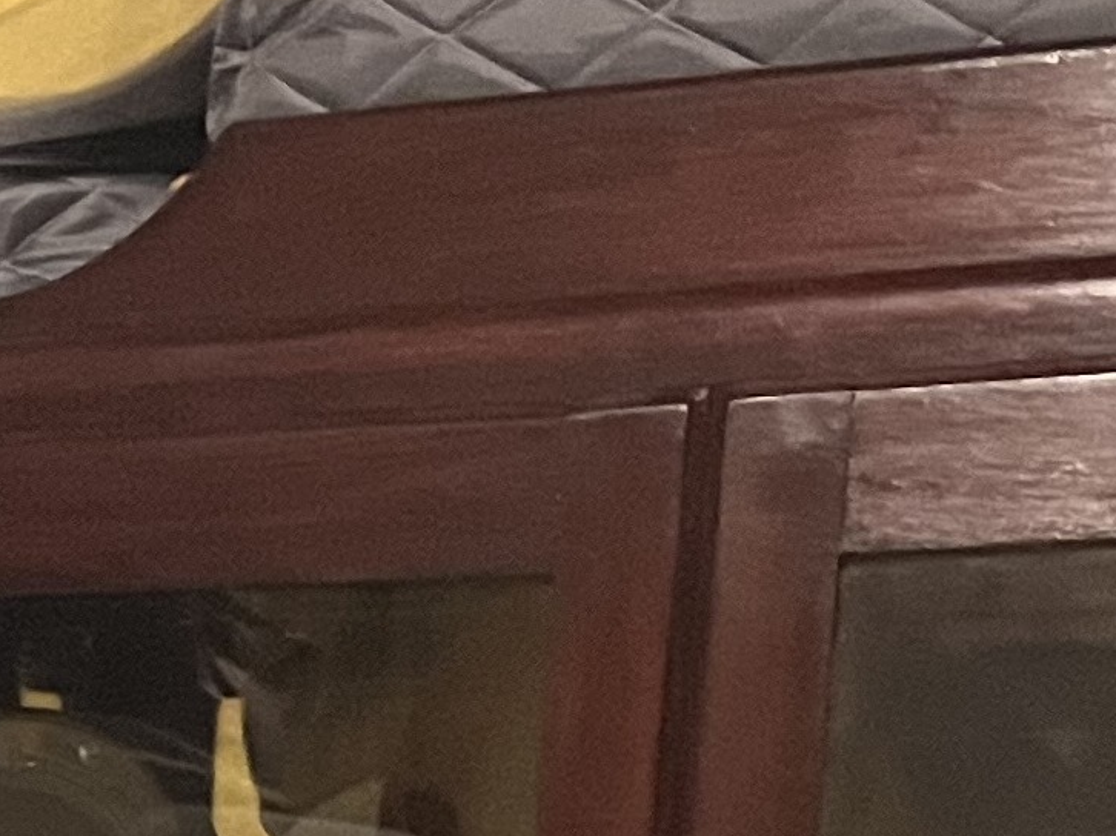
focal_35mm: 142
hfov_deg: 12.4
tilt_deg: -11.4
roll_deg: -0.2
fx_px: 4576
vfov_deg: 9.3
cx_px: -1065
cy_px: 2046
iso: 640
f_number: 1.6
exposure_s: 1/29
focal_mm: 5.1
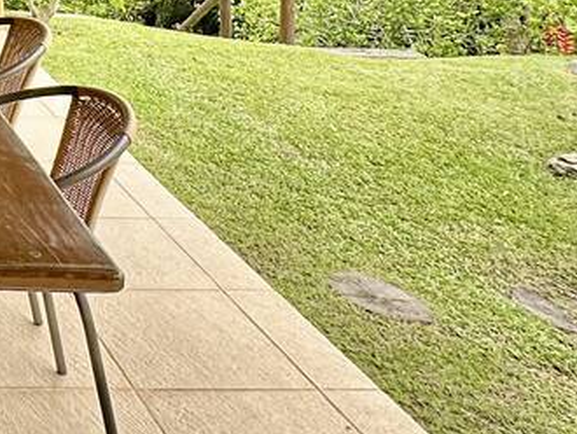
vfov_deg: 19.8
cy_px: -270
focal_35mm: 61
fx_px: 1018
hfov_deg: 24.0
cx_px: -315
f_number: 2.2
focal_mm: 2.22
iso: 40
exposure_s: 1/229
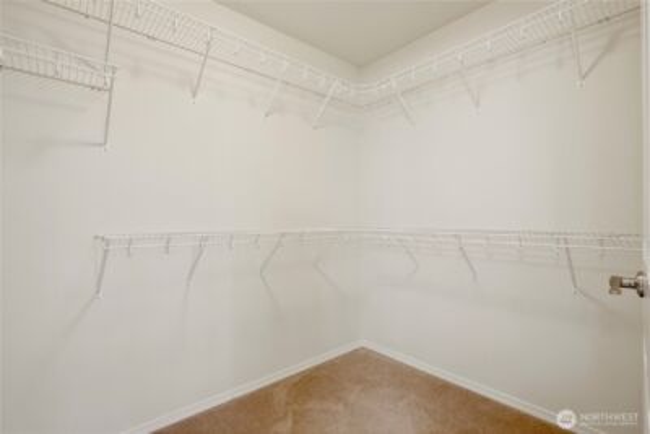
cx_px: 325
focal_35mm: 17
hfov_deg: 93.3
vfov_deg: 70.5
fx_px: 307
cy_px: 217
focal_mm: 17
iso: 400
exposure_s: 2
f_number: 9
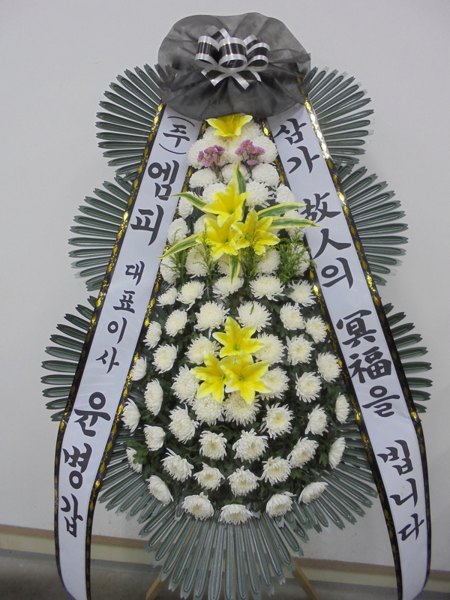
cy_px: 300
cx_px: 225
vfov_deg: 67.3
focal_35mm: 26
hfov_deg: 53.1
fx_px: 451
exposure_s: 1/30
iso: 160
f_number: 3.5
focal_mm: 4.6
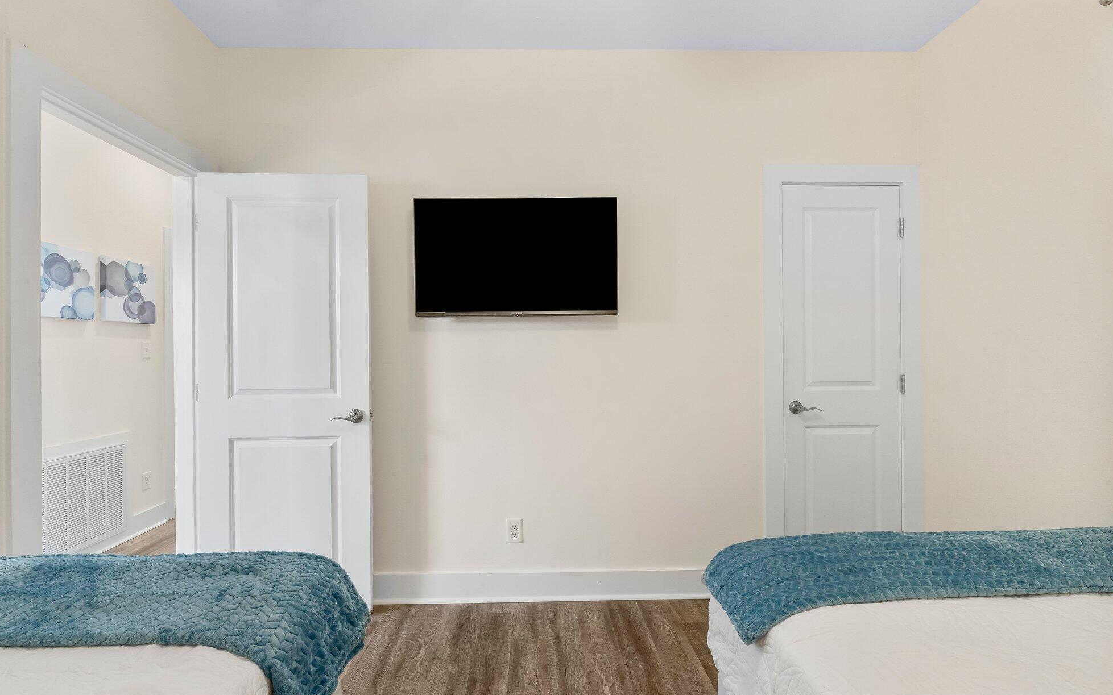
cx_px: 537
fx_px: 485
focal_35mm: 16
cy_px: 359
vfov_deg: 71.2
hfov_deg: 97.8
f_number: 9
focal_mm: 10
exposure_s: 1/8
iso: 400
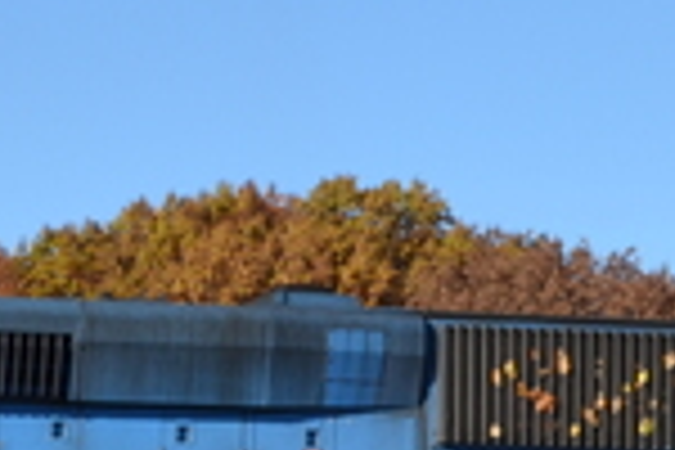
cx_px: 36
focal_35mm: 187
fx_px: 3506
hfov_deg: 10.9
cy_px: 398
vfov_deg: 7.3
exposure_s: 1/200
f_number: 7.1
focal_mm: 22
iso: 100
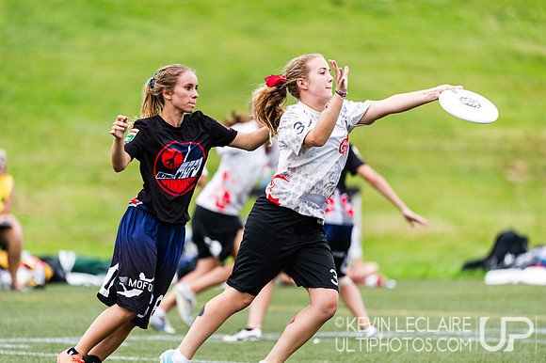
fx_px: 6063
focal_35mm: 400
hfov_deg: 5.2
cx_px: 273
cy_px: 182
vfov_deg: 3.4
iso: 500
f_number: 4
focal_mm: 400
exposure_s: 1/1250
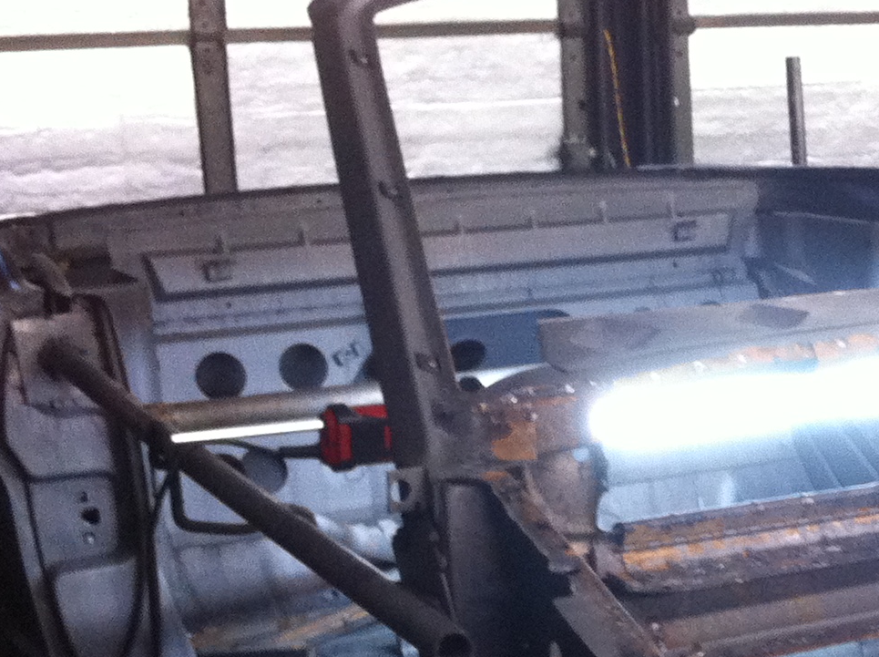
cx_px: 871
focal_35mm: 94
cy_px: 550
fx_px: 2384
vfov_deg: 15.6
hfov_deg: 20.3
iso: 200
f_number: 2.8
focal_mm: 3.85
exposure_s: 1/15
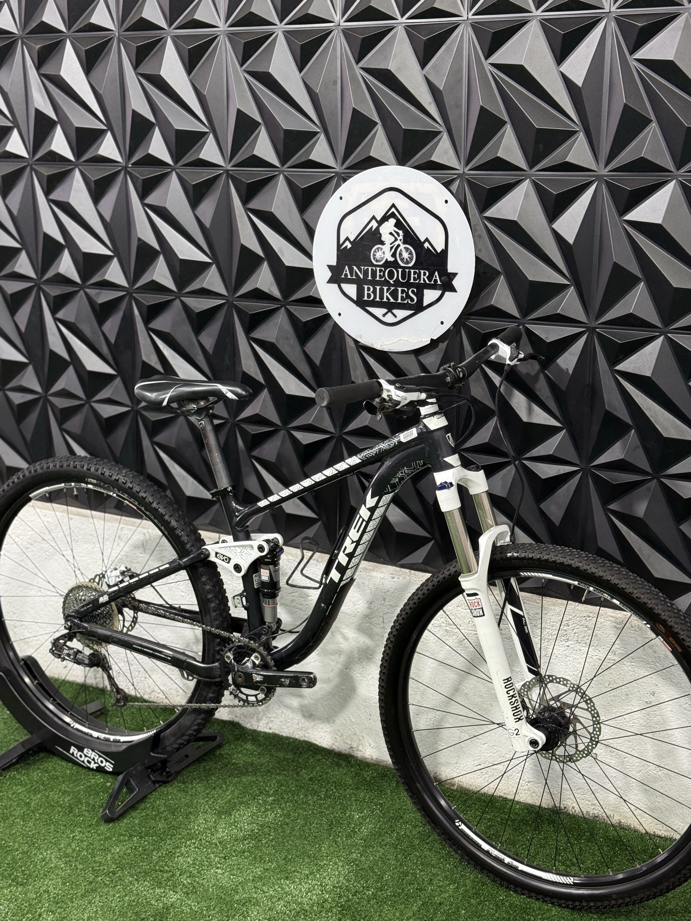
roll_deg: -1.0
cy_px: 460
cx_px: 346
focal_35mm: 48
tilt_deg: -13.8
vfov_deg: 39.7
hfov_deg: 30.3
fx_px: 1278
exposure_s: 1/60
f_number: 1.78
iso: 125
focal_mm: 6.76
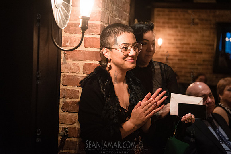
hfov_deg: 34.5
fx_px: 372
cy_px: 77
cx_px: 116
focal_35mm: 58
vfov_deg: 23.4
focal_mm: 58
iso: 4000
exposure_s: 1/125
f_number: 2.8
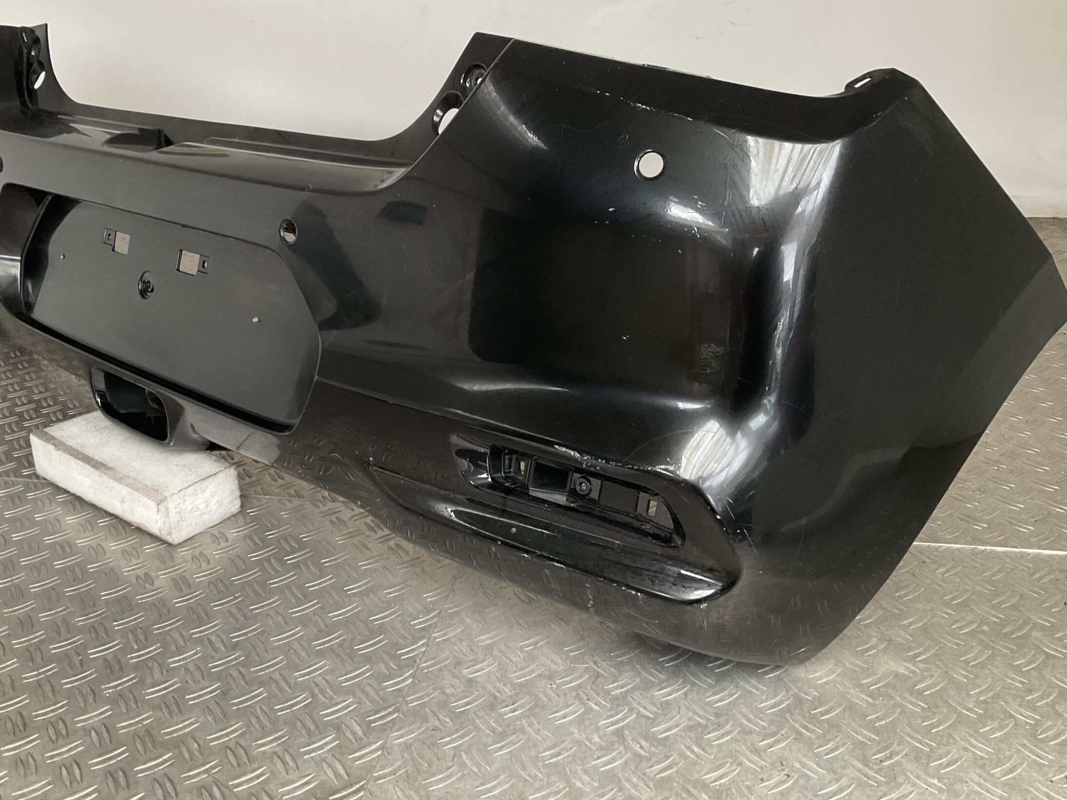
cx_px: 461
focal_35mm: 34
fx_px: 1048
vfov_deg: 41.8
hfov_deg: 53.8
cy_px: 366
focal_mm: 3
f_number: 1.8
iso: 125
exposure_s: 1/60
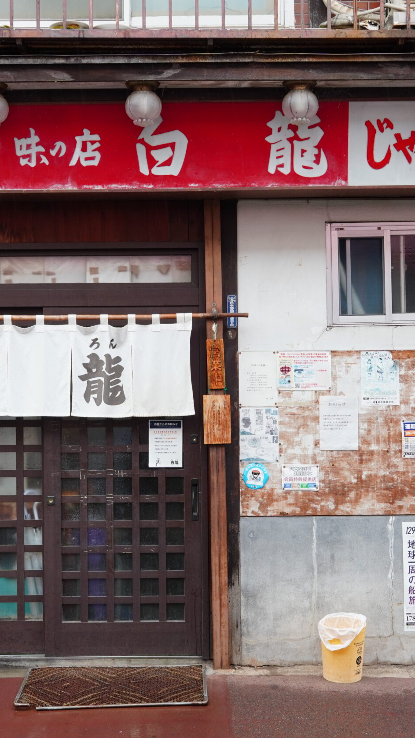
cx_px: 188
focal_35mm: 57
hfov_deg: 21.0
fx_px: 1122
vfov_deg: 36.4
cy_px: 373
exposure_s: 1/40
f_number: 8
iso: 250
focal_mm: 23.9
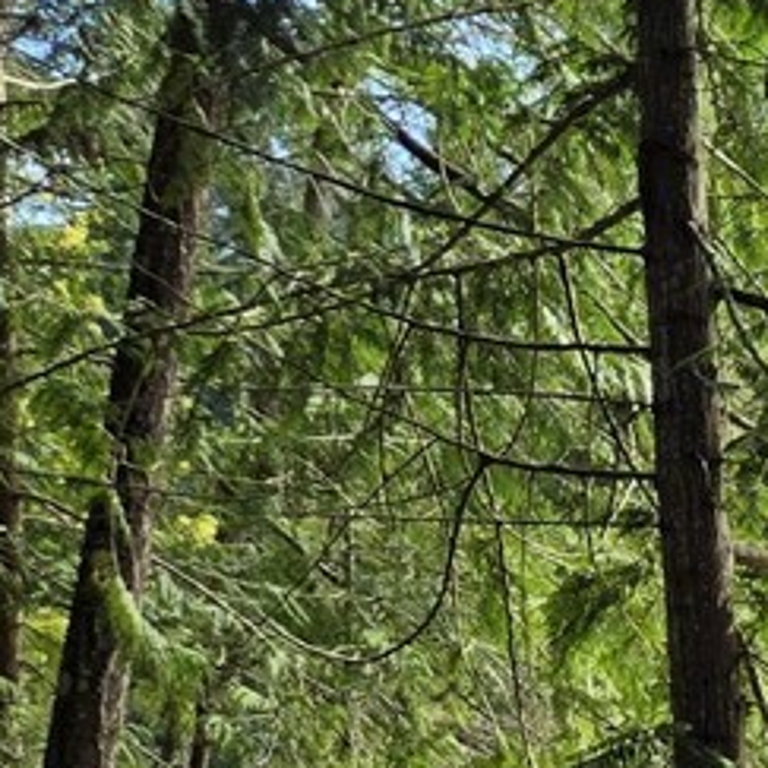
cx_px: 2291
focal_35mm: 134
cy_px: 891
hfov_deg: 9.9
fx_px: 3364
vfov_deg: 12.7
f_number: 1.8
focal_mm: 5.4
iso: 25
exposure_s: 1/1044
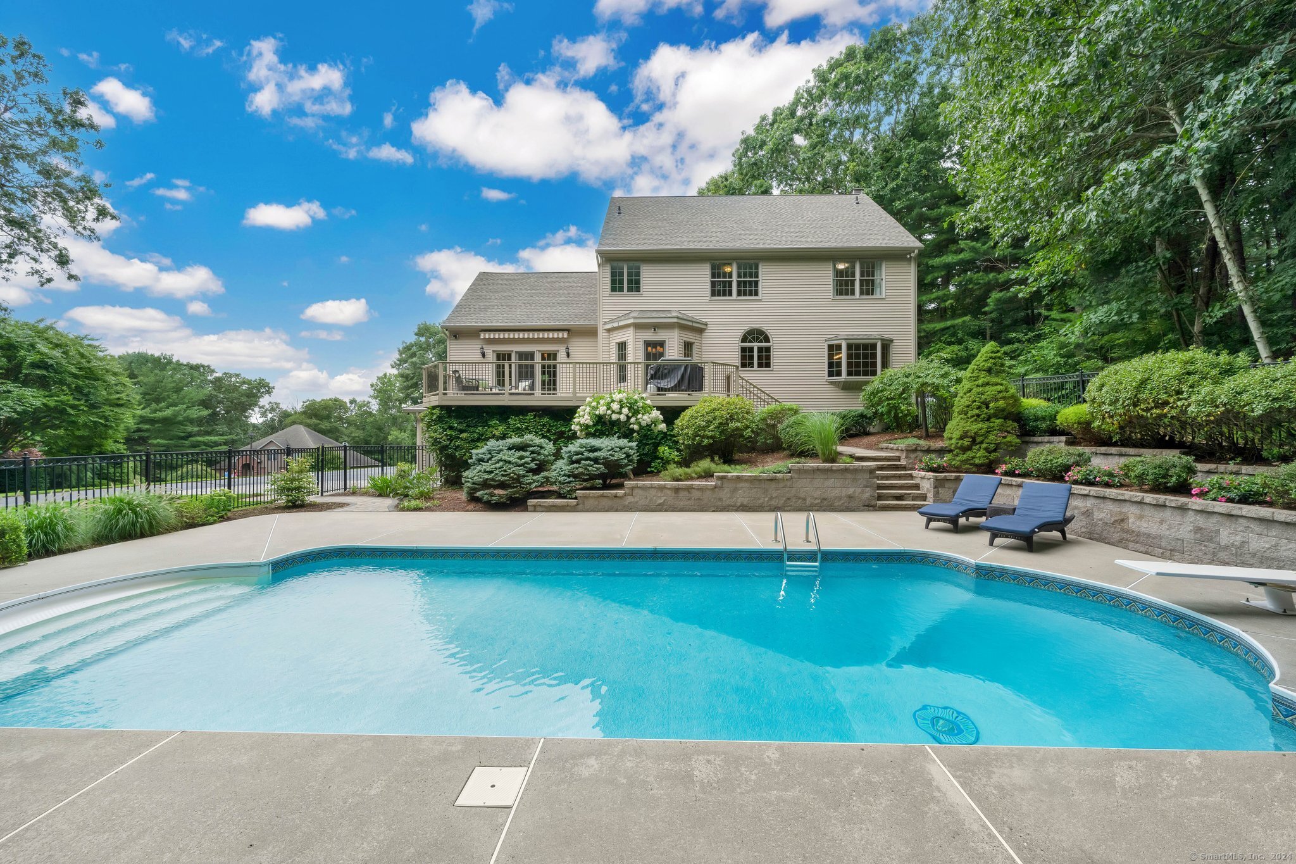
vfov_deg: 81.2
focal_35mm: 14
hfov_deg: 104.3
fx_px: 504
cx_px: 648
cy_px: 432
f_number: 10
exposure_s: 1/400
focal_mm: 14
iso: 800
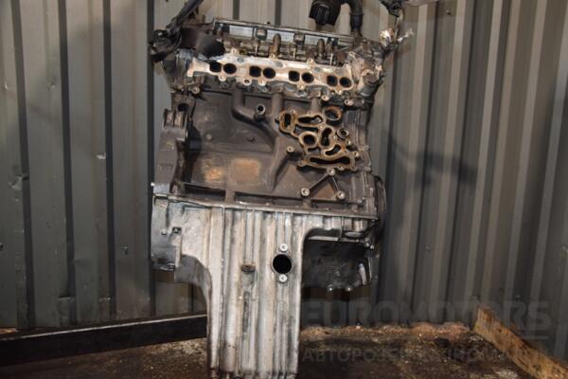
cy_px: 190
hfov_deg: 57.2
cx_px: 284
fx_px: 521
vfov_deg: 40.0
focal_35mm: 33
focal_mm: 22
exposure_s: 1/60
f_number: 5
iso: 800
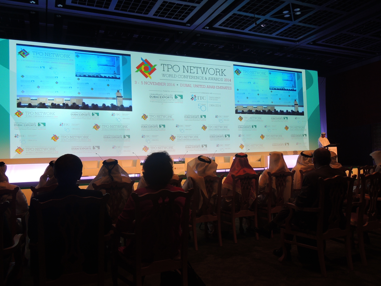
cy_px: 143
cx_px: 190
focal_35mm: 30
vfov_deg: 46.8
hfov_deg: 60.0
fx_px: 330
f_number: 3.1
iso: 280
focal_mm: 5.3
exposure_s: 1/30
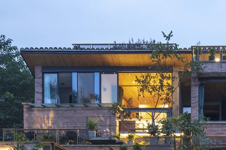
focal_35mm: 79
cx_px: 180
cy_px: 182
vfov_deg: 16.5
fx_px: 496
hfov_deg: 25.2
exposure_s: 1/10
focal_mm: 30
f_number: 4
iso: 640
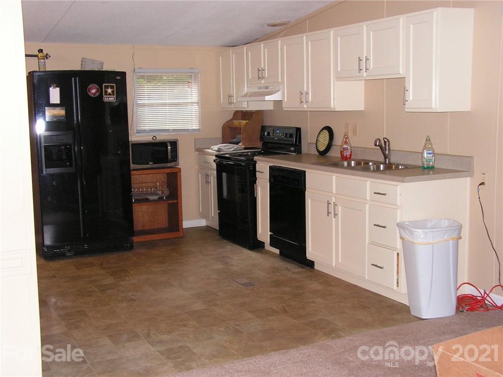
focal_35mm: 44
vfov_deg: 32.9
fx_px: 639
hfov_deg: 42.9
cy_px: 188
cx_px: 252
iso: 200
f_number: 3.2
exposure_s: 1/40
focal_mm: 7.4
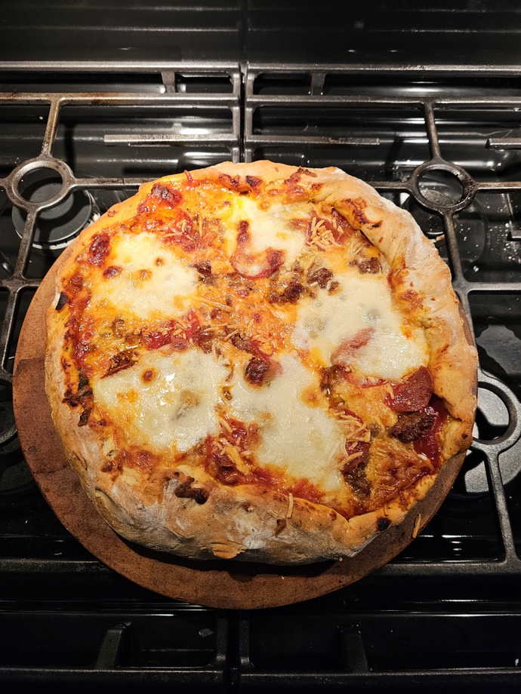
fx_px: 462
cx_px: 260
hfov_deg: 58.9
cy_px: 347
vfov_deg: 73.9
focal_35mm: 23
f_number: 1.7
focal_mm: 6.3
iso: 200
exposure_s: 1/120
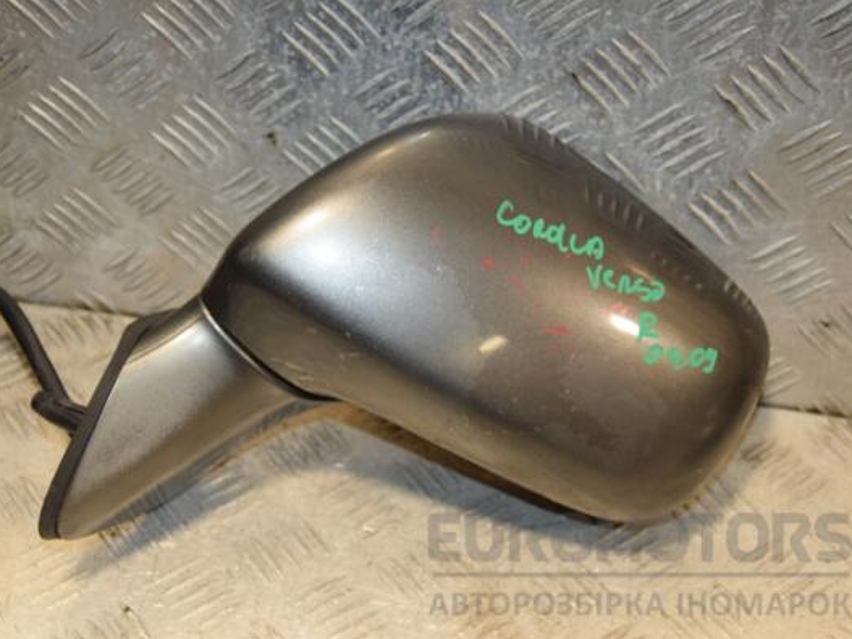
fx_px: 1698
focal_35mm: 69
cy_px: 322
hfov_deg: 28.2
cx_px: 398
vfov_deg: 21.3
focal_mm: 42
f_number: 5.6
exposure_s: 1/200
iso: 800
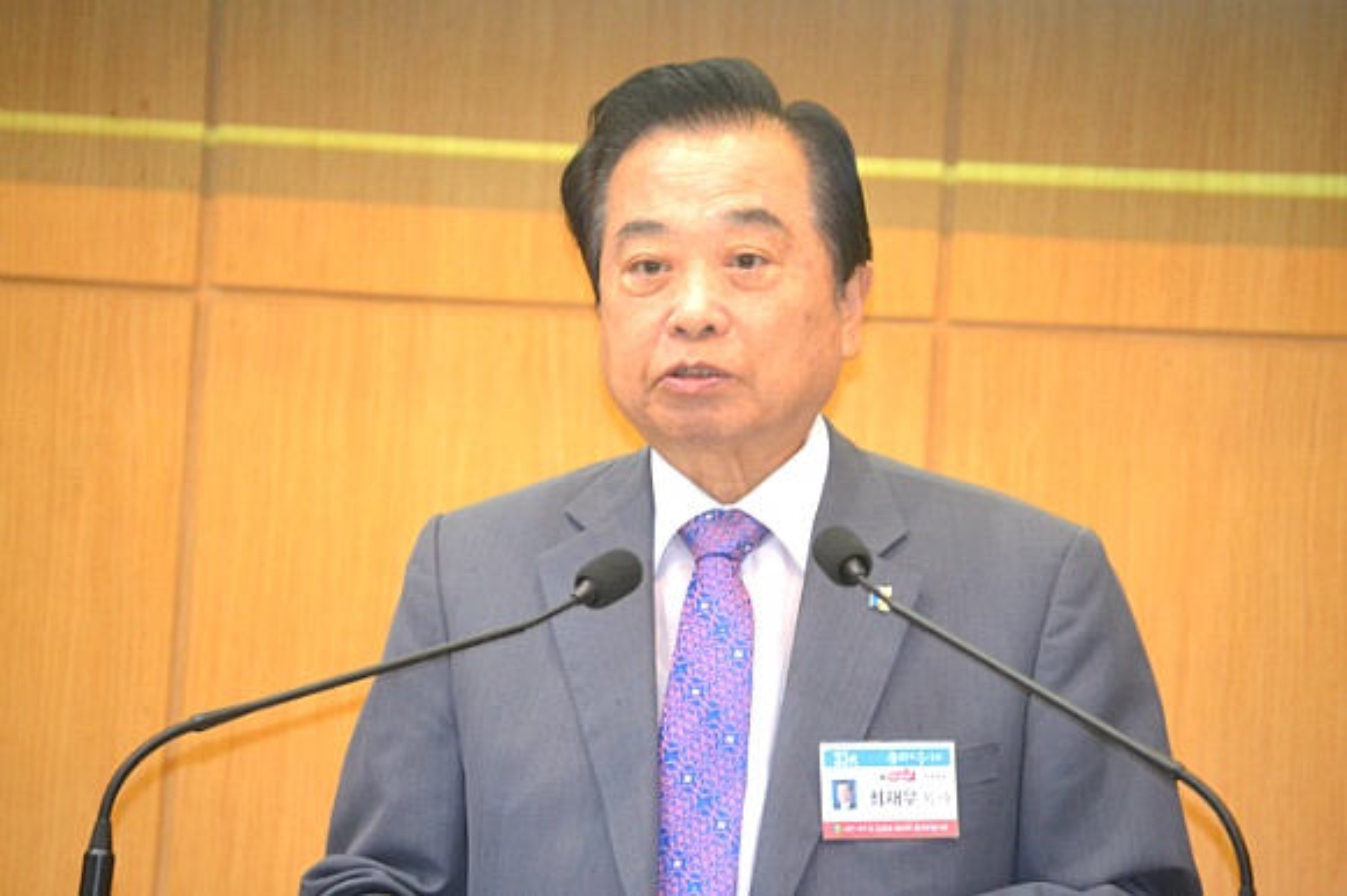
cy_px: 448
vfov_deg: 5.9
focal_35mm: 232
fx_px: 8694
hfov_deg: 8.9
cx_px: 674
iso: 1600
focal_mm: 155
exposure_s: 1/60
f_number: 5.3
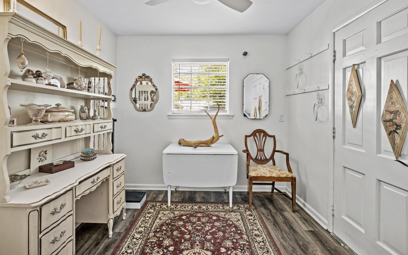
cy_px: 121
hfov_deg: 97.8
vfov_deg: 71.2
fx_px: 178
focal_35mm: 16
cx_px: 198
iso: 400
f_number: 7.1
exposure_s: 1/1.25
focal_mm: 10
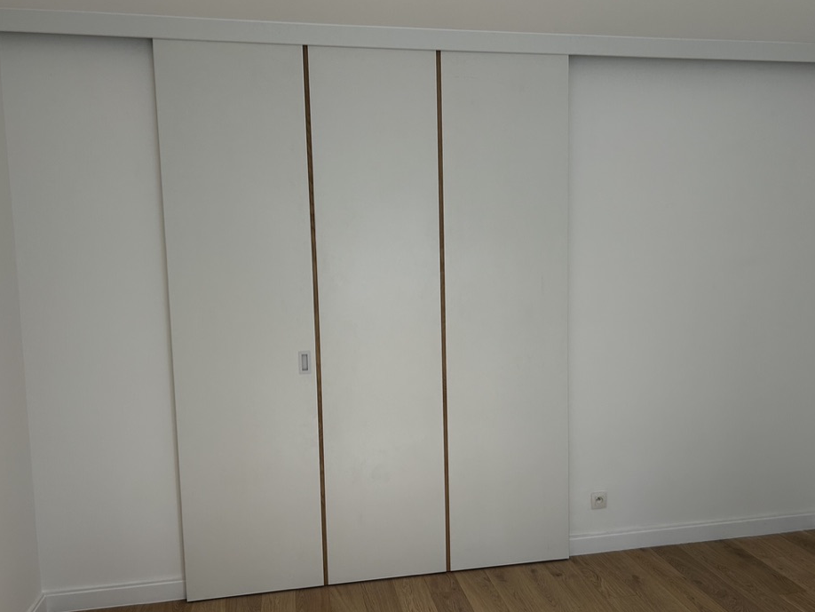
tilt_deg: -3.3
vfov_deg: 48.2
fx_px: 683
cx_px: 423
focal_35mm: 29
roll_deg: +1.7
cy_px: 315
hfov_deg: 61.6
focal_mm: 5.7
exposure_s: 1/50
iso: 80
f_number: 1.5
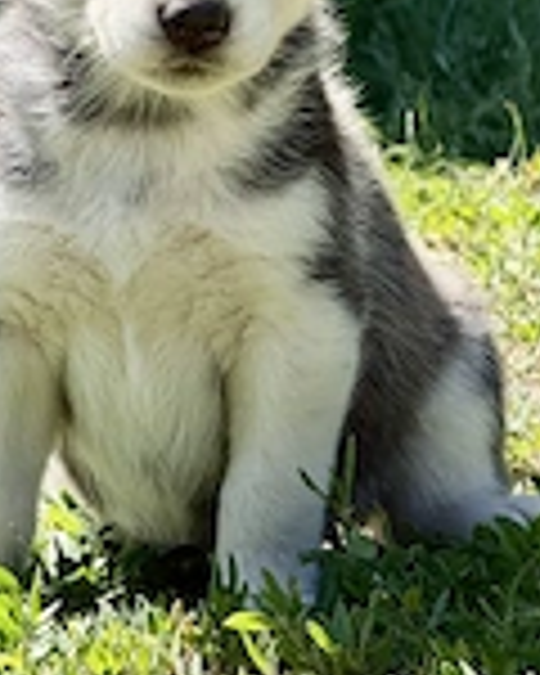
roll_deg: +0.7
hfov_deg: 5.0
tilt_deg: -9.1
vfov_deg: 6.2
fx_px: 6233
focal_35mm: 312
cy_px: 288
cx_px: 158
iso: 64
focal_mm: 15.66
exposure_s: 1/990
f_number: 2.8
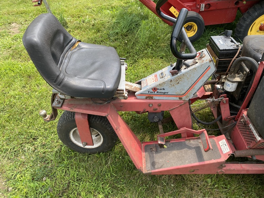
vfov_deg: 53.1
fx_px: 198
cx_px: 132
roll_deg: -3.3
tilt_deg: -44.6
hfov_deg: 67.3
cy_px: 99
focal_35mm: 26
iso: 32
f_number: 1.8
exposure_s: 1/565
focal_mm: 4.25
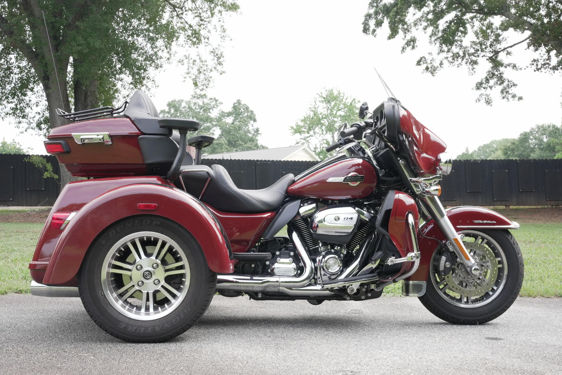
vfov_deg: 30.8
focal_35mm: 44
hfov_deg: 44.8
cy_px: 188
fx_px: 681
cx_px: 281
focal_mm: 43.6
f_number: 11
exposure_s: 1/160
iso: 1250
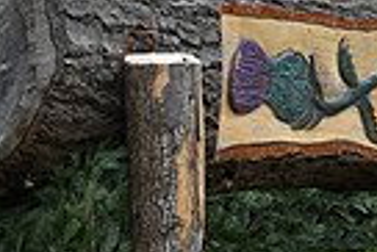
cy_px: -4
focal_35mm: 213
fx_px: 2233
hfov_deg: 9.0
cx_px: 798
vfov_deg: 6.4
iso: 800
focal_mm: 50
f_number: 5.6
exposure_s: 1/1250
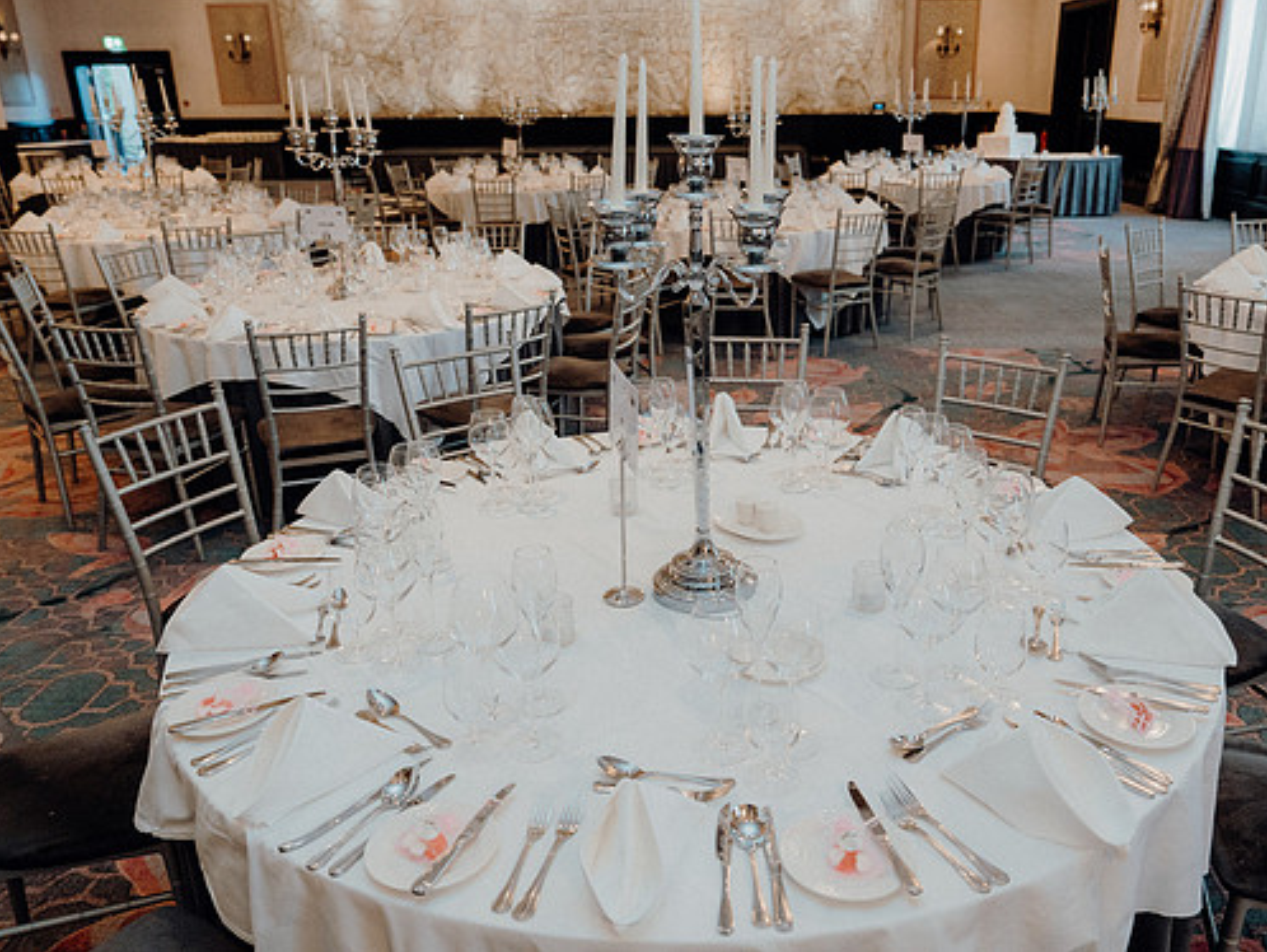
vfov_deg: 49.8
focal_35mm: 28
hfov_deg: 63.2
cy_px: 462
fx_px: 1025
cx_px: 705
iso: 3200
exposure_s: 1/160
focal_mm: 25
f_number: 3.5
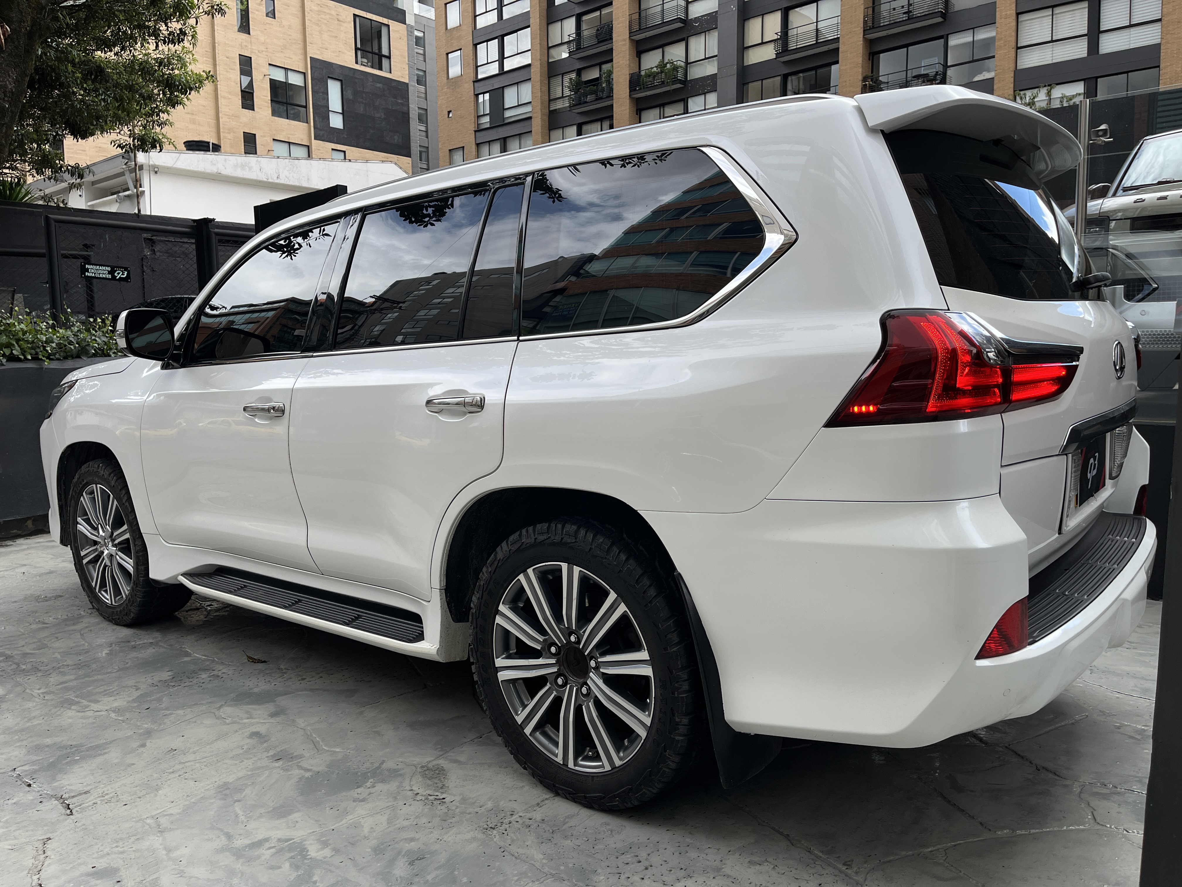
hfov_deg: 67.3
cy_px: 444
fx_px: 888
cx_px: 591
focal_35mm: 26
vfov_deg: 53.1
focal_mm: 5.1
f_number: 1.6
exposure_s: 1/1066
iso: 50
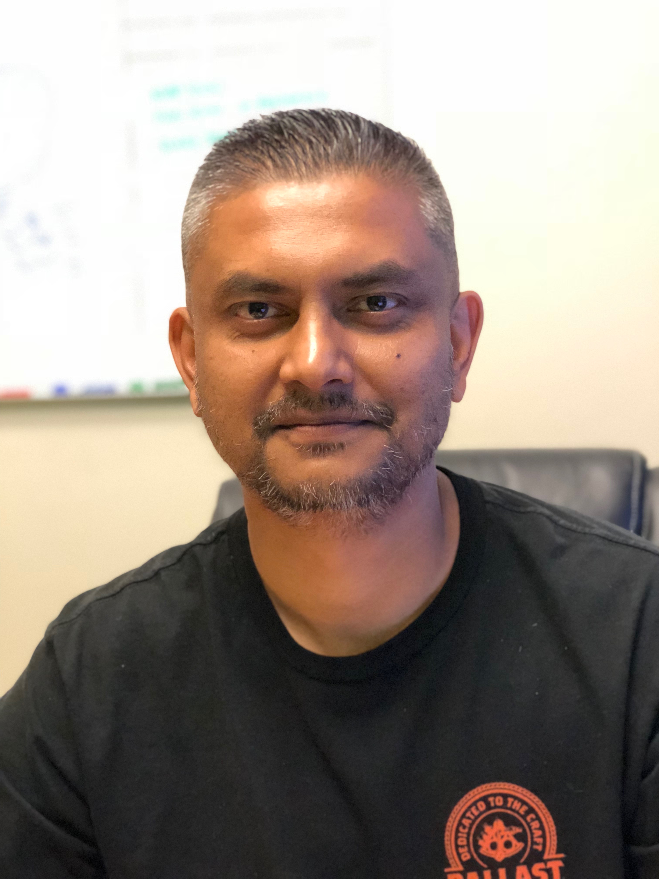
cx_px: 330
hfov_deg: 25.7
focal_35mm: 57
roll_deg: +1.4
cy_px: 440
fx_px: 1447
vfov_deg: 33.8
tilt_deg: -5.6
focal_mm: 6.6
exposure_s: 1/60
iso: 1000
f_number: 2.8
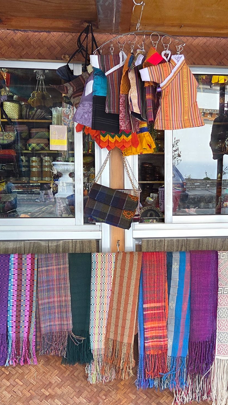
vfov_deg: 58.0
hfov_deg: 34.6
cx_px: 119
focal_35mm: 34
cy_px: 200
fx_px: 365
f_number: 1.8
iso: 200
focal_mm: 5.4
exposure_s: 1/180
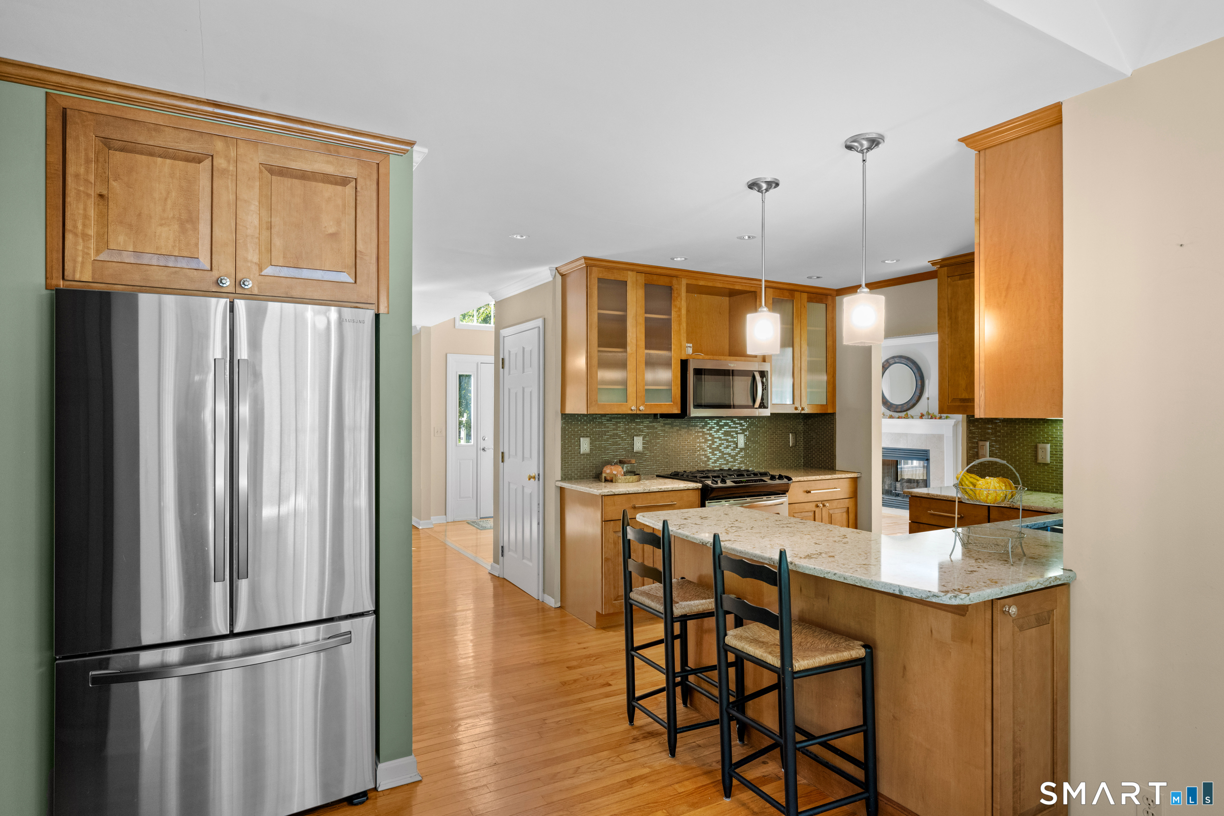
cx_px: 612
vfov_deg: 64.6
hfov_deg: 86.9
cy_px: 408
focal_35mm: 19
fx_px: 646
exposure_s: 1/3
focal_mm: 19
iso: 400
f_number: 9
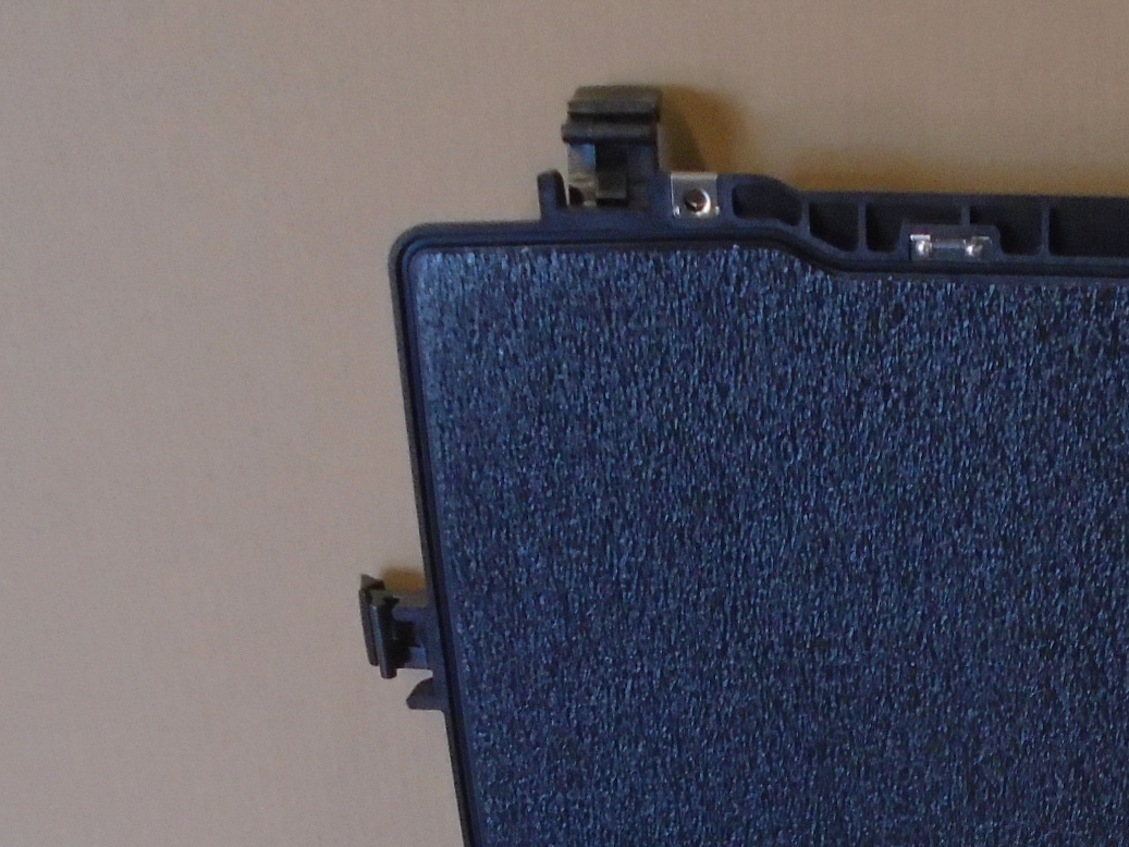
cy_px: 1024
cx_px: 1079
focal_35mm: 65
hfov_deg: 28.3
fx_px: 2120
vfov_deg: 21.0
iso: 250
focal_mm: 4.6
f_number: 3.2
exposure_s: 1/30
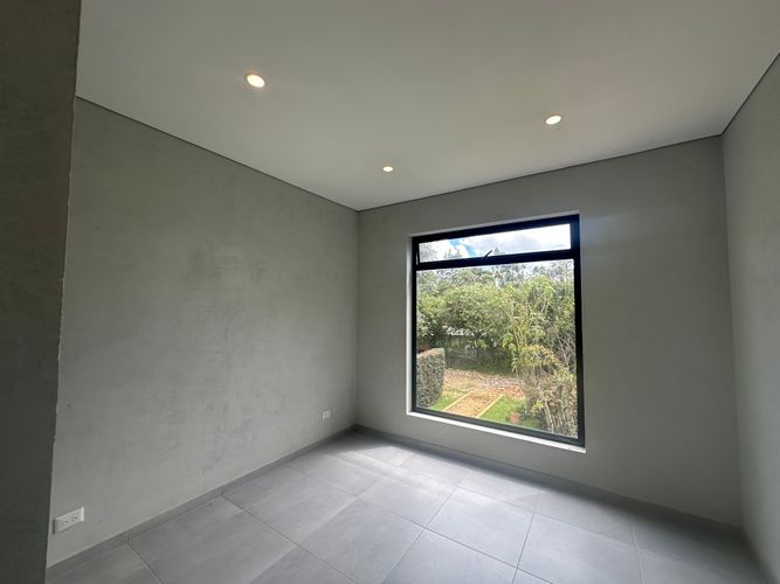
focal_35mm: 14
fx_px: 315
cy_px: 292
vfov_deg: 85.7
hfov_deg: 102.1
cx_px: 390
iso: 40
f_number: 2.2
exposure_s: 1/299
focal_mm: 2.22
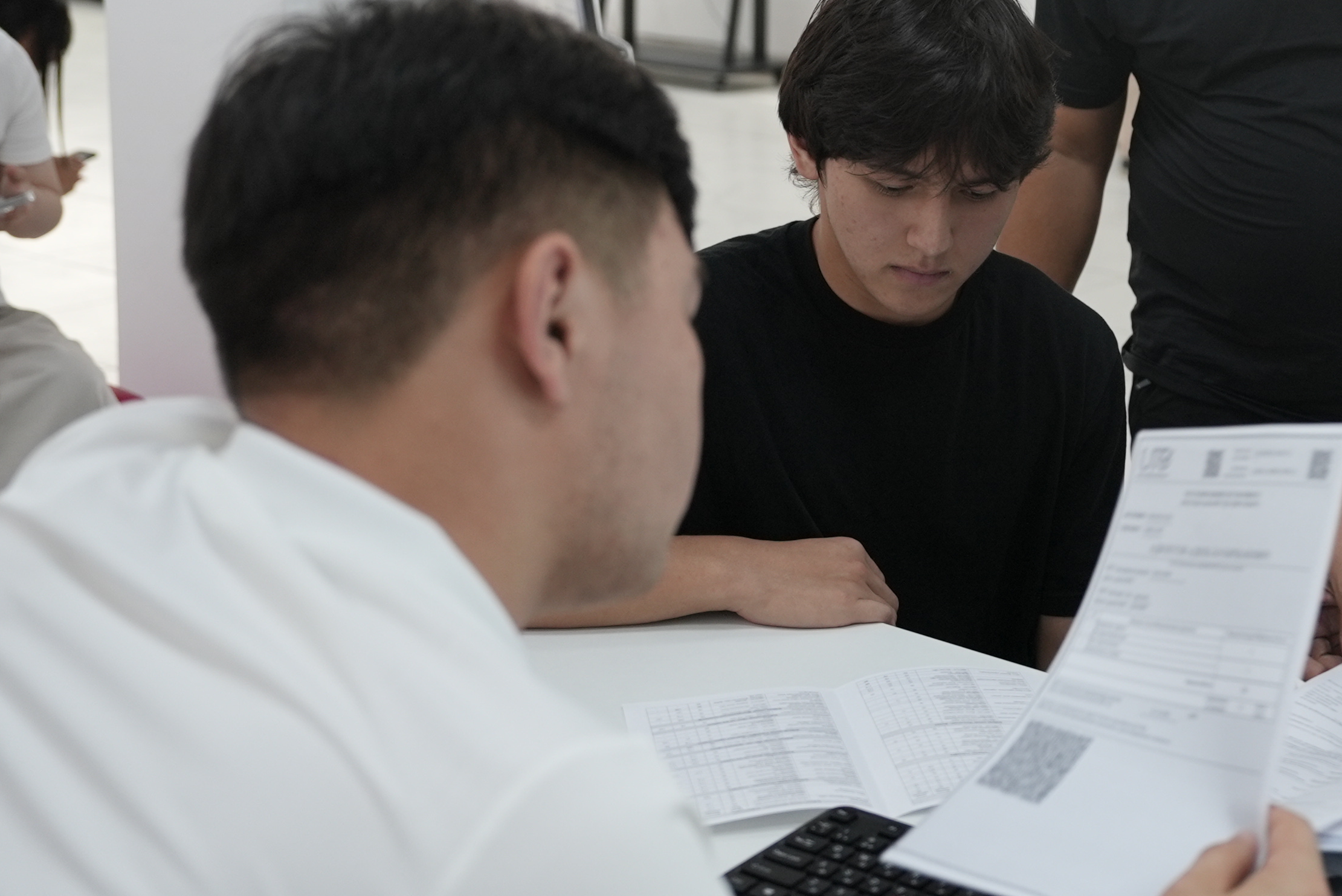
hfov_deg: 30.6
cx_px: 1186
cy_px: 198
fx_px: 2349
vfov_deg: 21.4
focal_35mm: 63
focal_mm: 33
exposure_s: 1/200
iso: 800
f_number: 2.8
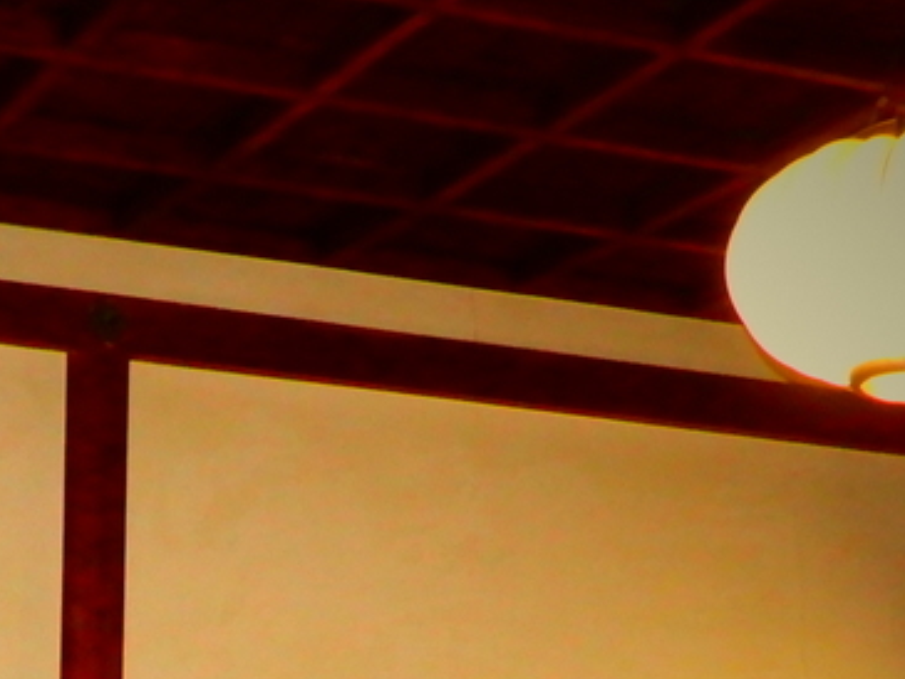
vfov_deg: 12.1
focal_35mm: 115
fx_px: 3008
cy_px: 1105
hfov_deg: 16.8
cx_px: 17
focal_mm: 6.2
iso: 560
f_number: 4
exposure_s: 1/30
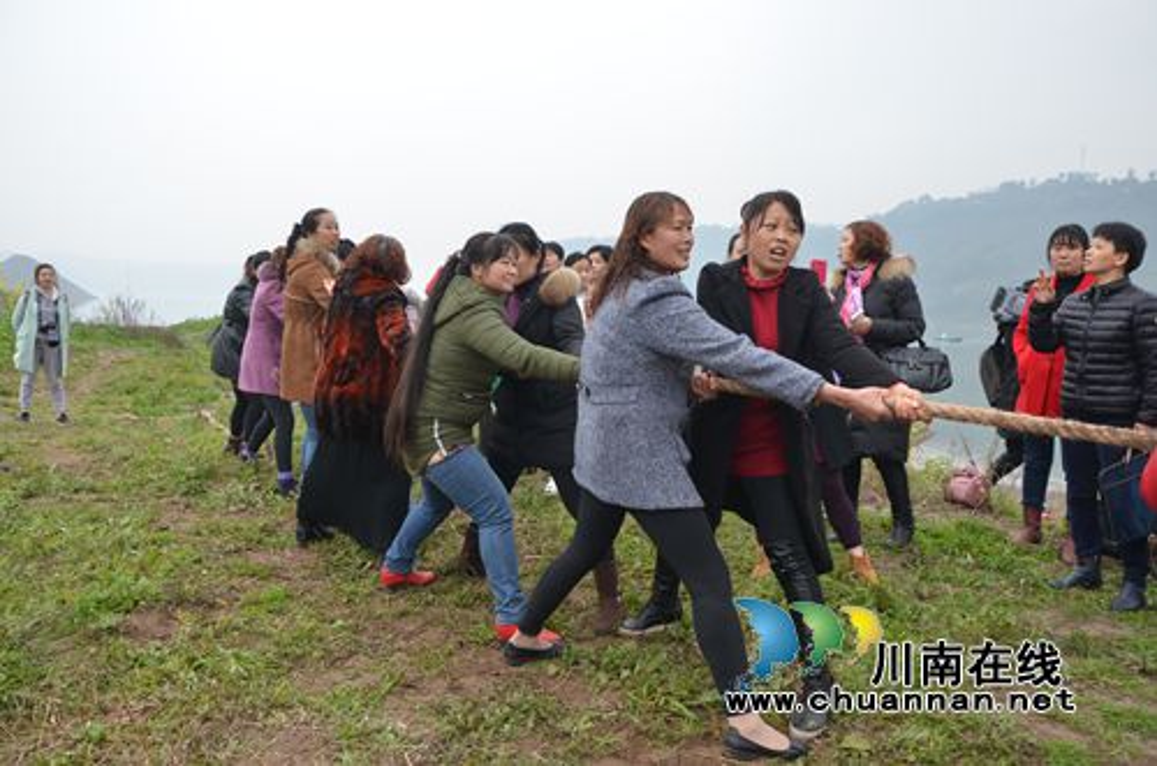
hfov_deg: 67.5
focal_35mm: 27
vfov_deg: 47.7
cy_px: 383
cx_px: 578
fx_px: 866
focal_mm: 18
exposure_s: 1/100
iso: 400
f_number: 5
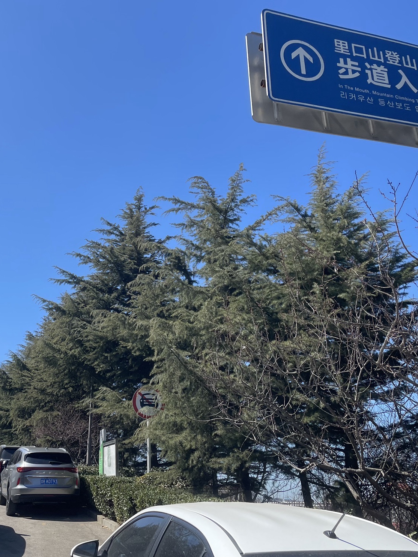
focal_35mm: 35
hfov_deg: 39.9
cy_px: 277
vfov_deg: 52.6
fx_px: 564
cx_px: 121
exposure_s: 1/2564
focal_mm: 4.2
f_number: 1.6
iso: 32
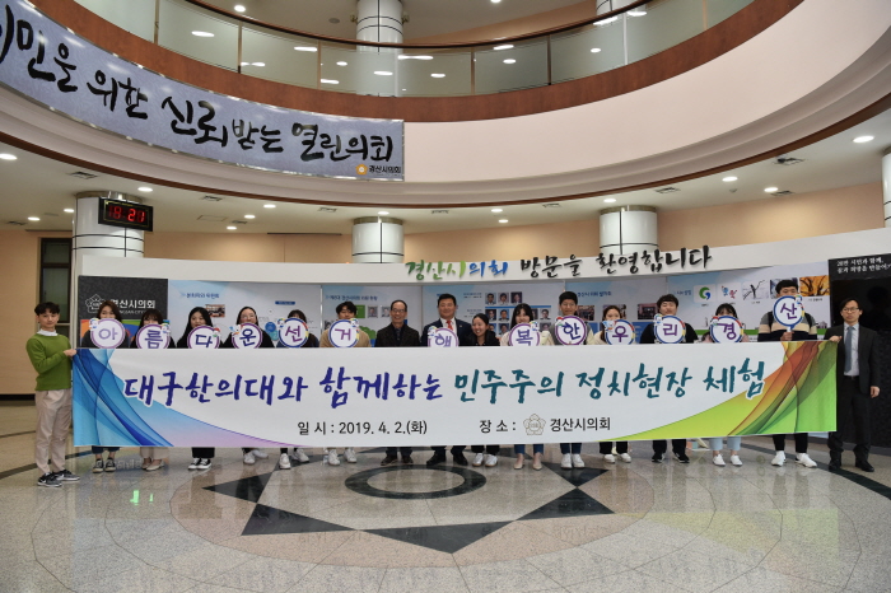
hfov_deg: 73.8
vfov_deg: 53.1
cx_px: 446
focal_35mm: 24
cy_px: 296
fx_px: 594
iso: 800
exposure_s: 1/125
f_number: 5.6
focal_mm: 24
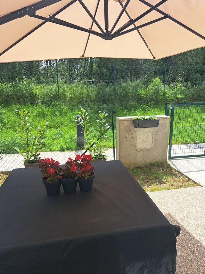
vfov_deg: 71.6
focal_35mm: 24
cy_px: 137
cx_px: 102
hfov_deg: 56.8
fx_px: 189
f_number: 1.8
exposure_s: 1/581
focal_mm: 5.23
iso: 50
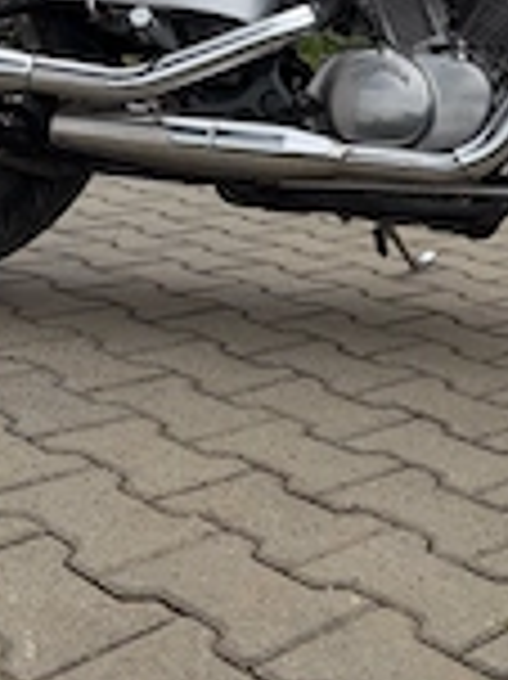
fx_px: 1352
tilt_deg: -0.4
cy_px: -18
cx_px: 391
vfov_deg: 26.5
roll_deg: -2.9
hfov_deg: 21.1
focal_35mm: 69
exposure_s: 1/1048
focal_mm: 5.96
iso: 50
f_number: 1.6
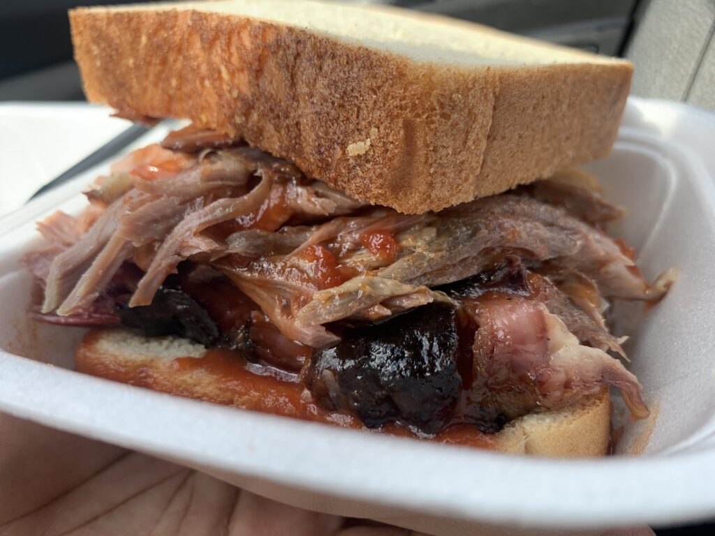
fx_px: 537
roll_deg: -0.3
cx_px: 358
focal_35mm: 26
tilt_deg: -24.2
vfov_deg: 53.1
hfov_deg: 67.3
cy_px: 268
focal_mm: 4.25
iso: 25
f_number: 1.8
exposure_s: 1/325
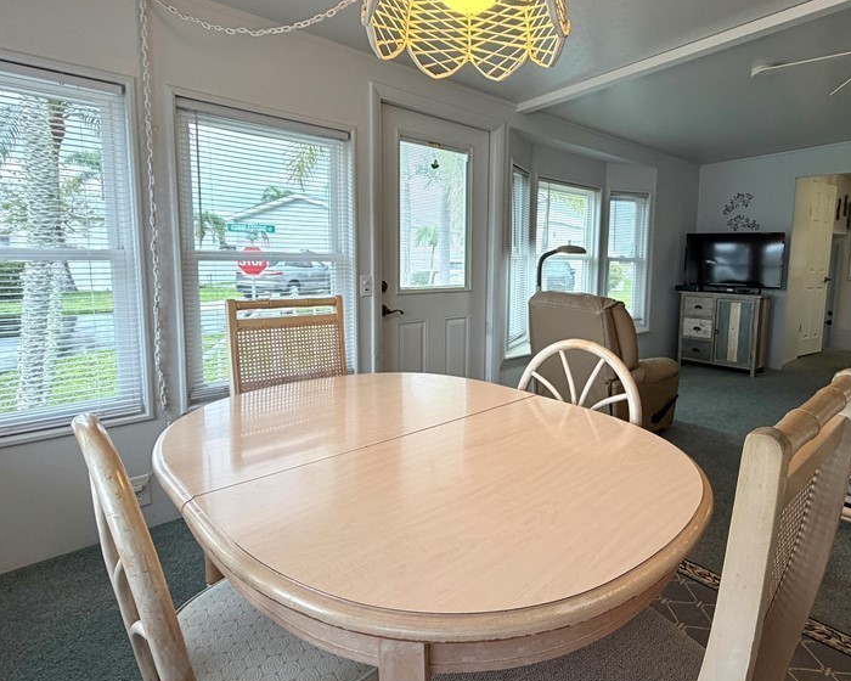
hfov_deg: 79.6
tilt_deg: -6.4
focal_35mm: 20
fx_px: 504
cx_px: 503
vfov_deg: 68.0
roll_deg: -0.9
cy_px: 309
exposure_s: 1/120
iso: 160
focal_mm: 2.22
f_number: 2.2
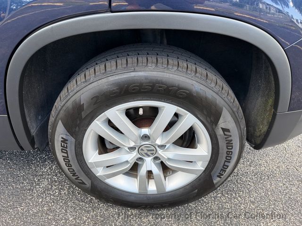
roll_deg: -4.0
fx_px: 209
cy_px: 113
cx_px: 151
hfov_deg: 71.6
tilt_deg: -36.4
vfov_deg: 56.8
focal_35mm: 24
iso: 100
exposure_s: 1/335
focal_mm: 6.76
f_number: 1.78
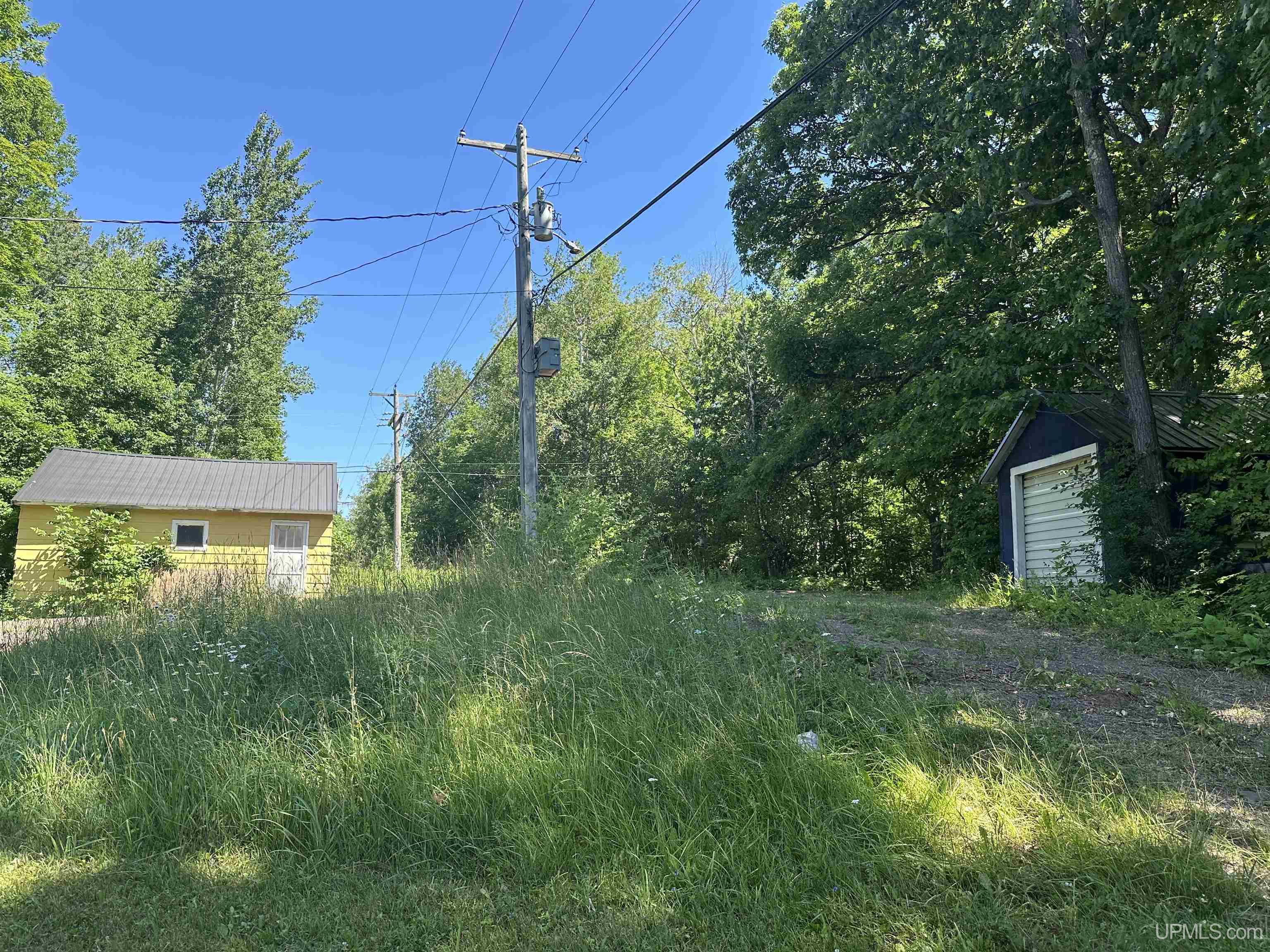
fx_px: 881
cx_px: 635
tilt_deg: +8.2
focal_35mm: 24
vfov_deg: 56.8
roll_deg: -1.1
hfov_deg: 71.6
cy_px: 476
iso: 80
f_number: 1.78
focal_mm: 6.86
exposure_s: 1/1083
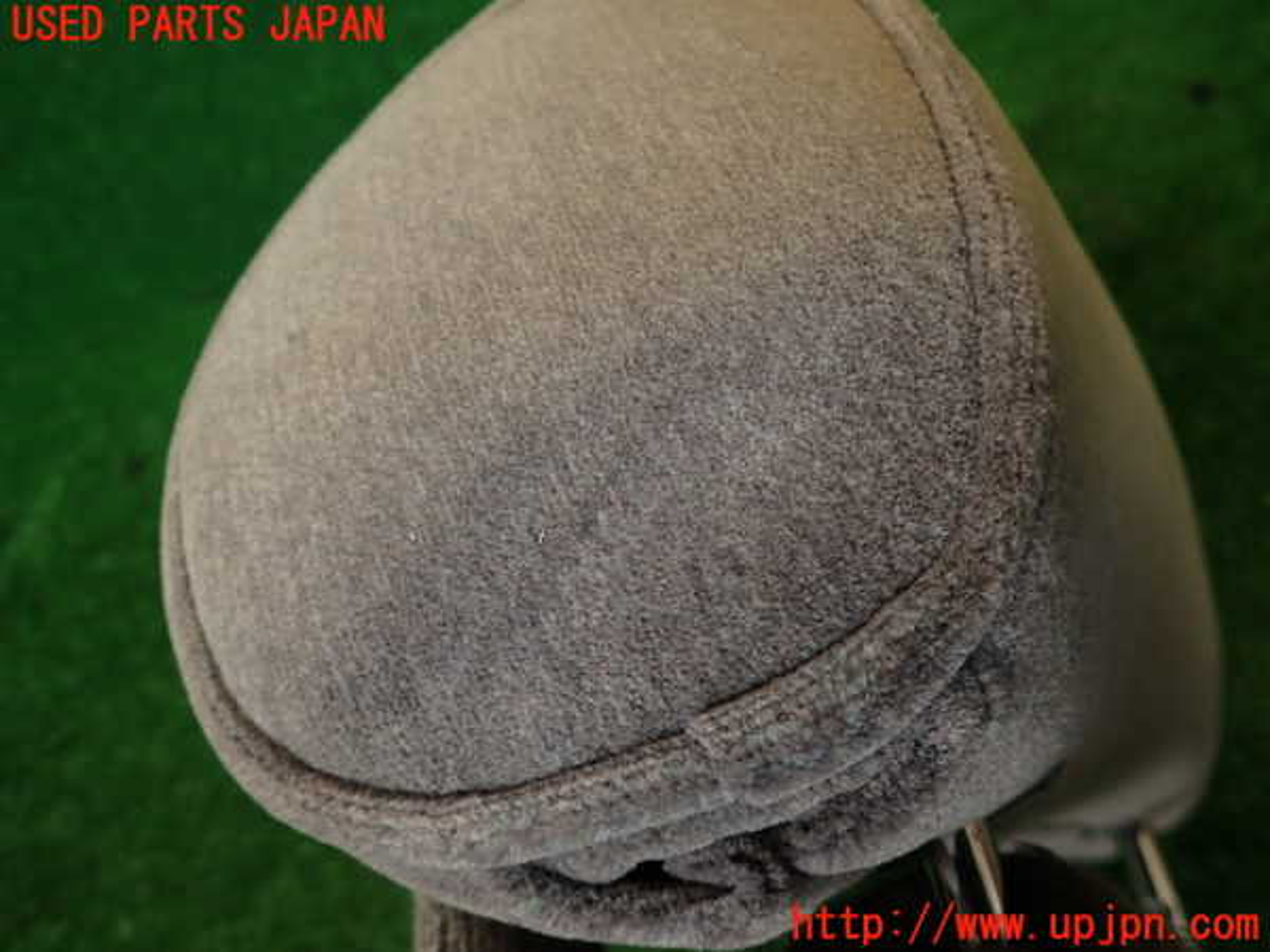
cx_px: 635
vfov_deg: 54.9
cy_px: 476
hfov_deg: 69.4
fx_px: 917
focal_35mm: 25
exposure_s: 1/100
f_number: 2
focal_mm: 4.5
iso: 100
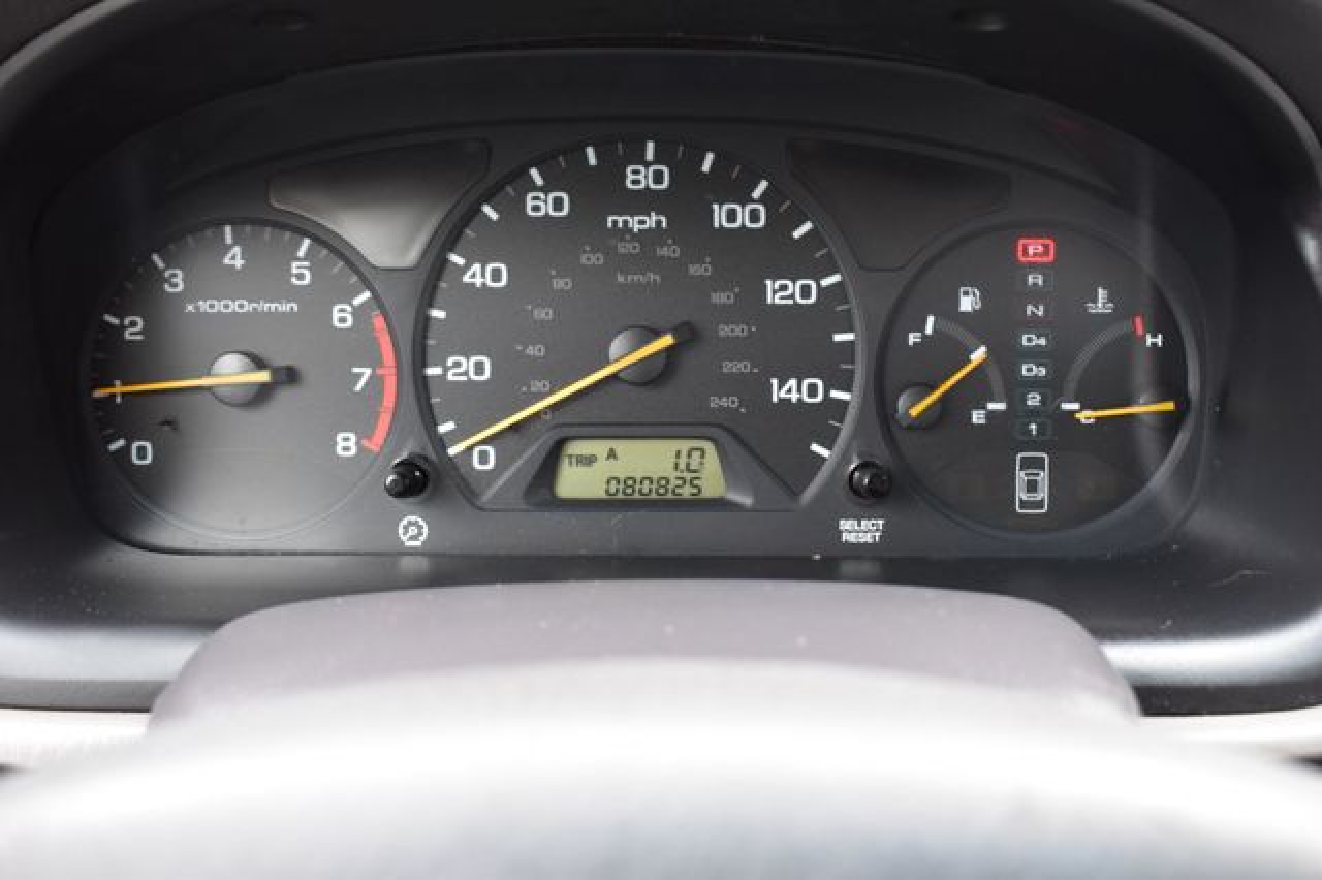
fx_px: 1486
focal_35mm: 40
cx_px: 661
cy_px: 440
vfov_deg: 33.0
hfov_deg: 47.9
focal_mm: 27
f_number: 6.3
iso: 400
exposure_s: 1/20
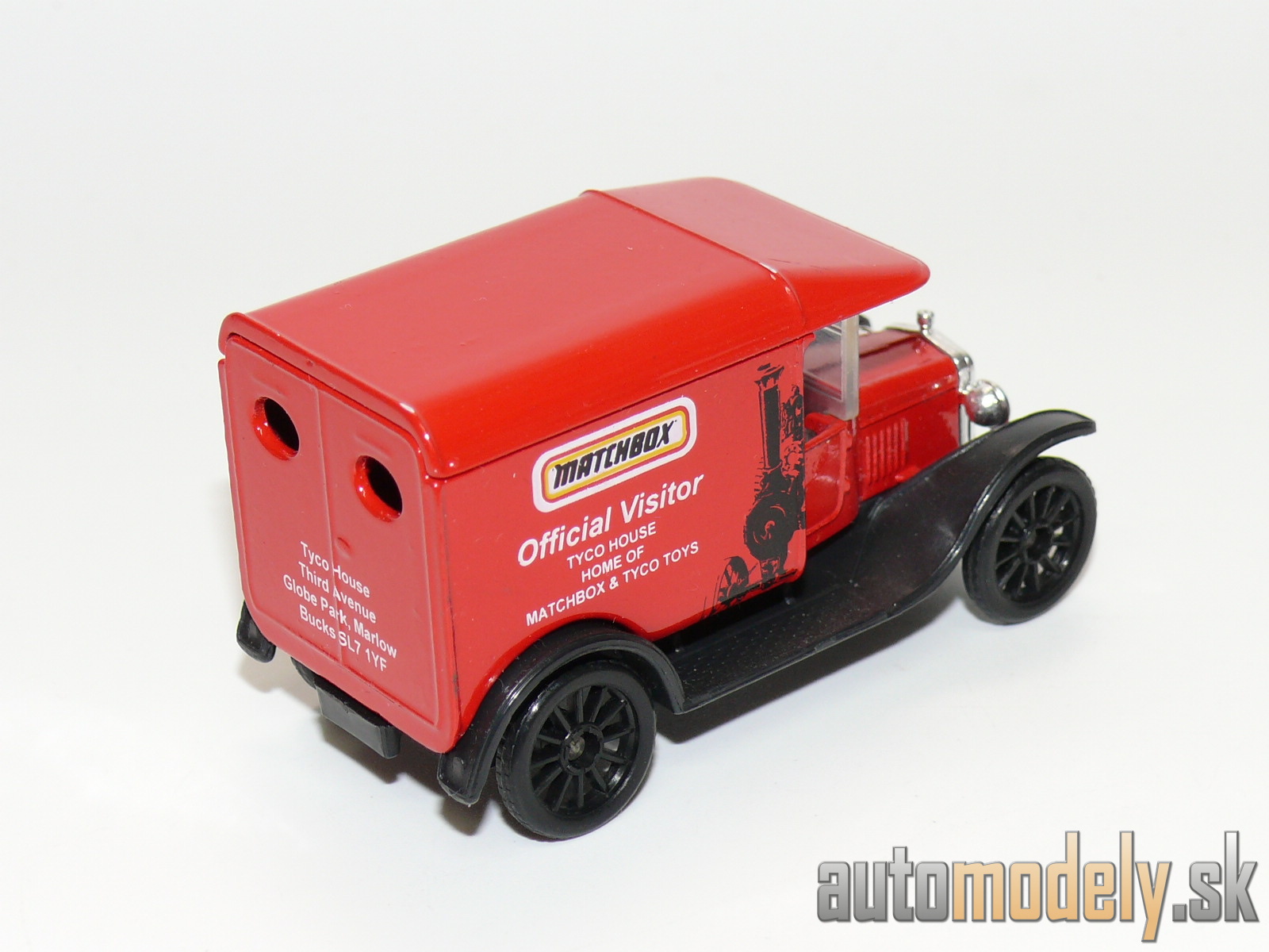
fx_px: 3483
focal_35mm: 95
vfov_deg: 15.6
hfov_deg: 20.7
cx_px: 634
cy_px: 476
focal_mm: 12.9
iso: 100
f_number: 4
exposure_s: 1/30
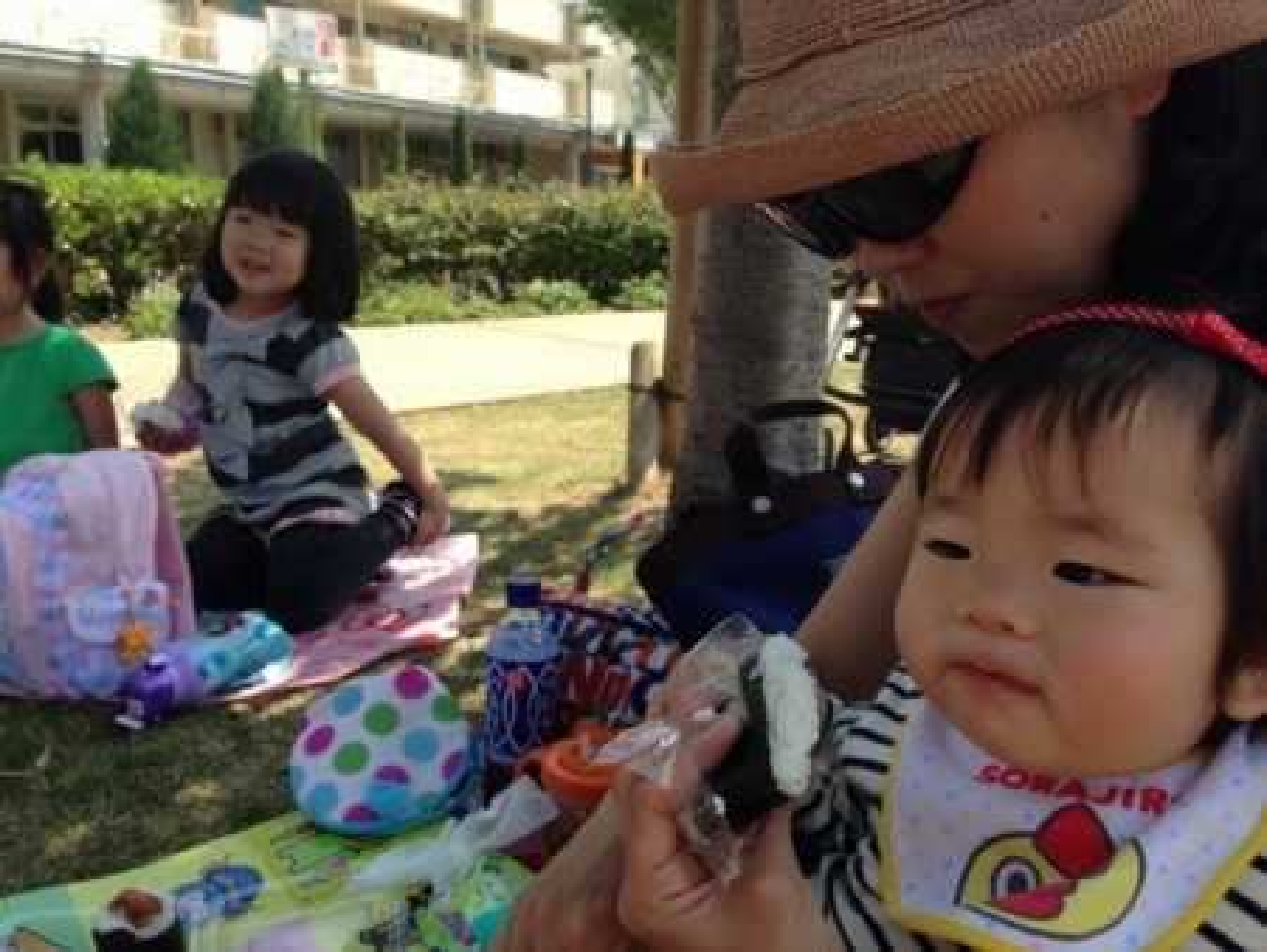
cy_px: 476
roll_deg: -2.3
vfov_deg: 43.0
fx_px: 1208
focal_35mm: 33
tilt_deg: -11.5
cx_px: 634
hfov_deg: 55.3
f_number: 2.4
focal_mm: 4.12
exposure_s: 1/623
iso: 50
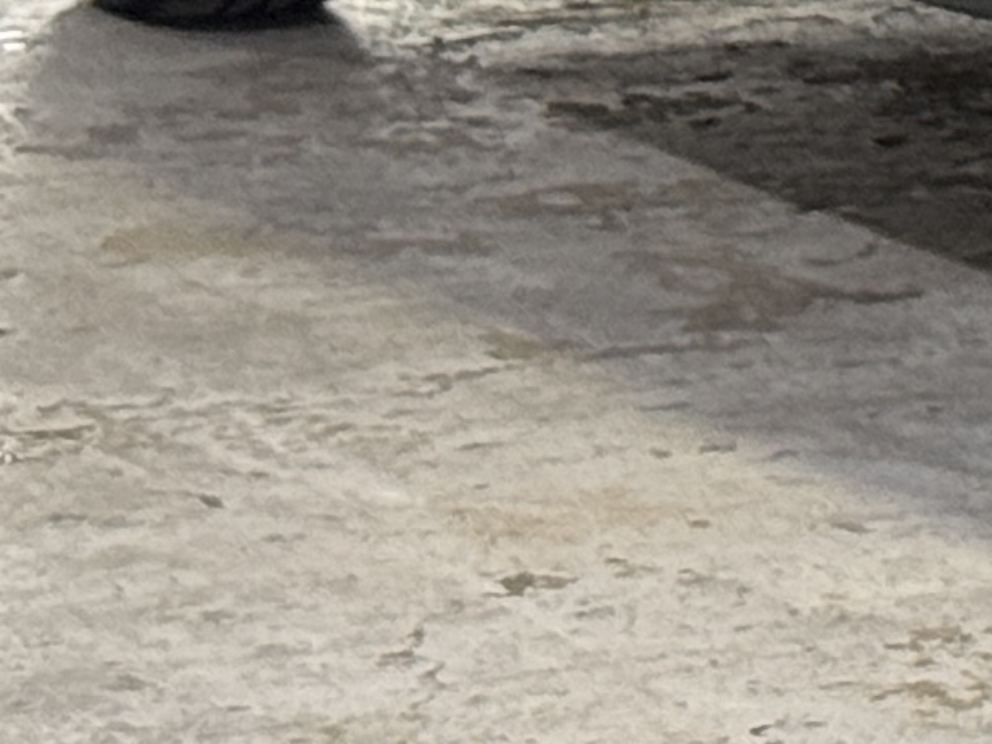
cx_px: 2527
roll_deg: +0.7
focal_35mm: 314
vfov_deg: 4.6
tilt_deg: -0.8
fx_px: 8998
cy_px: -1198
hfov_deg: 6.0
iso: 200
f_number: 1.78
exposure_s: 1/60
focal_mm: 6.76
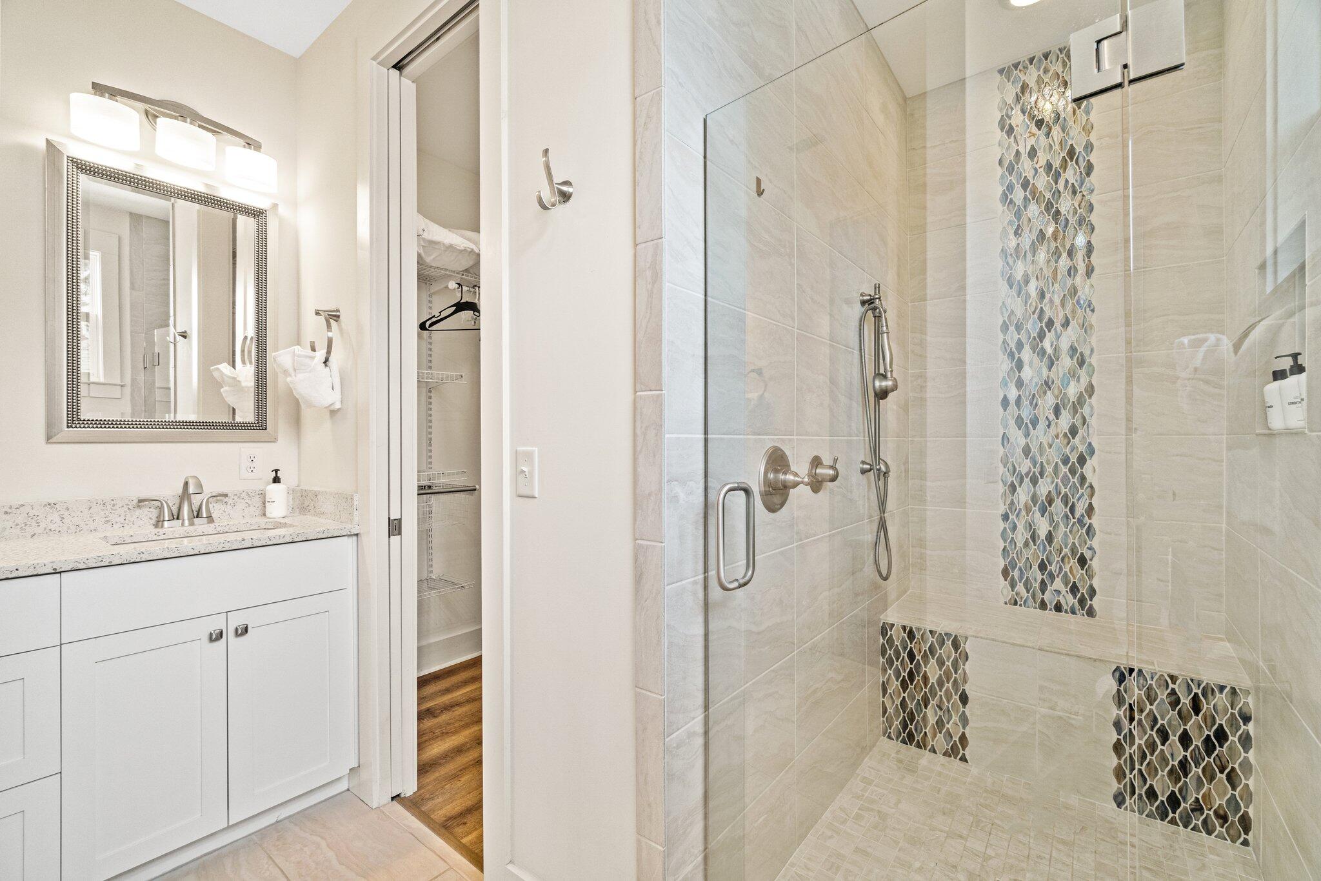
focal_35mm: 15
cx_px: 660
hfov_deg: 100.4
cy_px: 440
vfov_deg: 77.3
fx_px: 550
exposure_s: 1/1.25
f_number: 8
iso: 400
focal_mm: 10
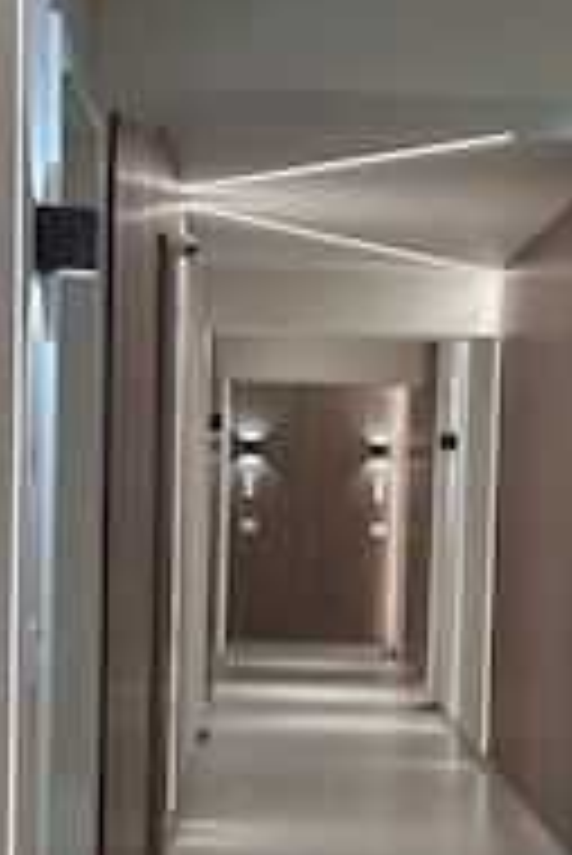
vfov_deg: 19.2
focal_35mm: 105
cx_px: 423
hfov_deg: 13.0
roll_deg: -1.9
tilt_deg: -4.3
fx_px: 2498
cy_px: 738
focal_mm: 6.86
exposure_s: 1/87
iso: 80
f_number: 1.78
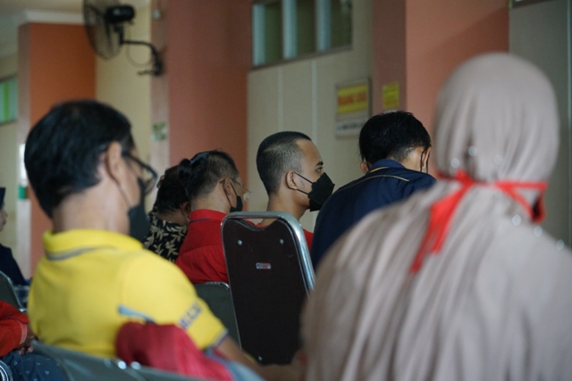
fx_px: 1669
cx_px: 286
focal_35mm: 105
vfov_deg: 13.0
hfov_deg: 19.5
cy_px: 190
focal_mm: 105
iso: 6400
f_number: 4
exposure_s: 1/200
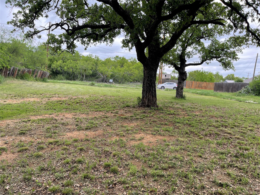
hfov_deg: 69.4
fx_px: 188
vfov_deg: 54.9
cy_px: 98
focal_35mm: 25
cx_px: 130
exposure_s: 1/474
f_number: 1.6
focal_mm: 5.1
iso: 32
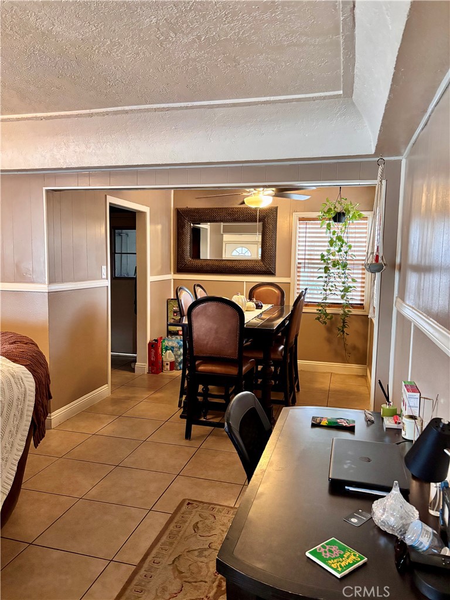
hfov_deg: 53.1
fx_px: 451
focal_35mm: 26
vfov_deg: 67.3
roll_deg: -3.2
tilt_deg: -6.9
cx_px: 225
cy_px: 300
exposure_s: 1/40
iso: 500
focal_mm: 5.96
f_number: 1.6
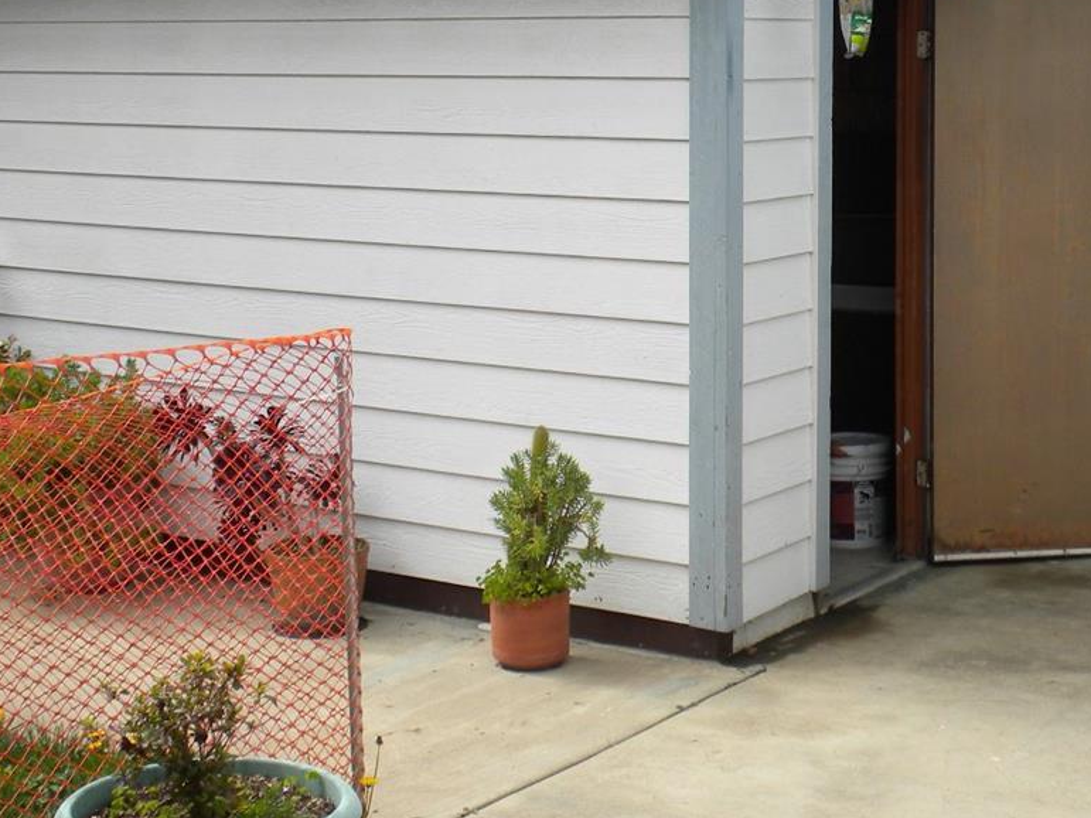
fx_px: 2269
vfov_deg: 20.3
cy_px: 212
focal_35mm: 72
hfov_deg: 27.0
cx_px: 664
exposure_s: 1/71.6
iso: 64
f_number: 10
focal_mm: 6.6
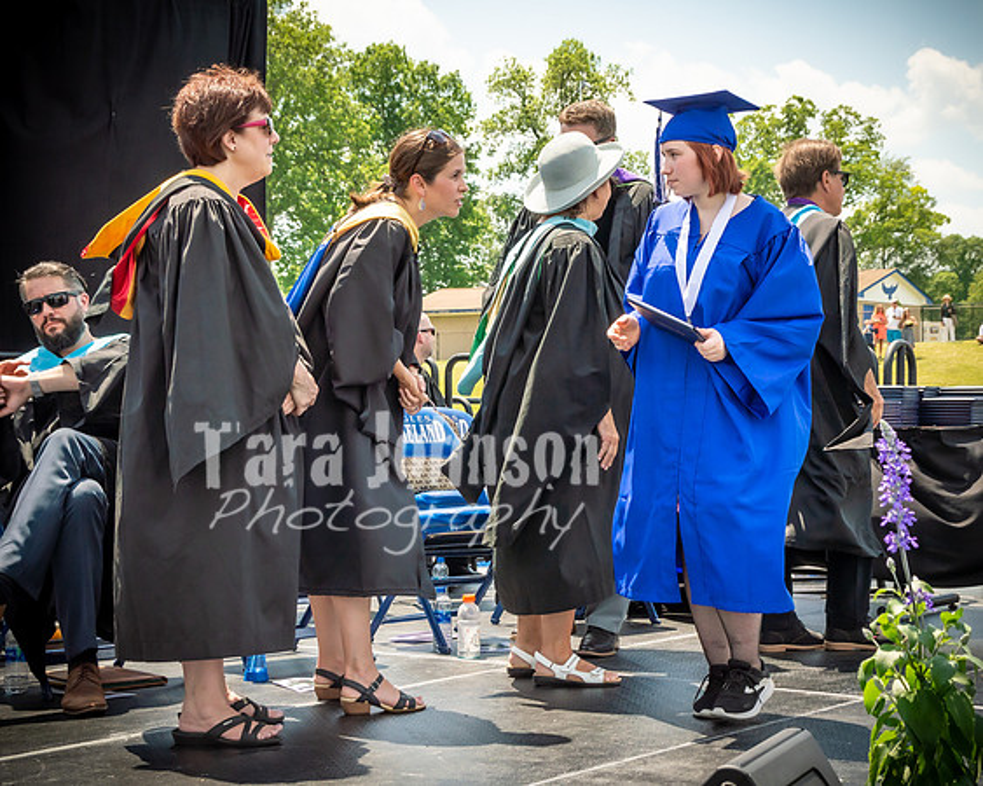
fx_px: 1866
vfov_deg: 23.8
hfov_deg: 29.4
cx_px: 633
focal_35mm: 64
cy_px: 365
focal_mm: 34
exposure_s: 1/800
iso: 200
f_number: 7.1
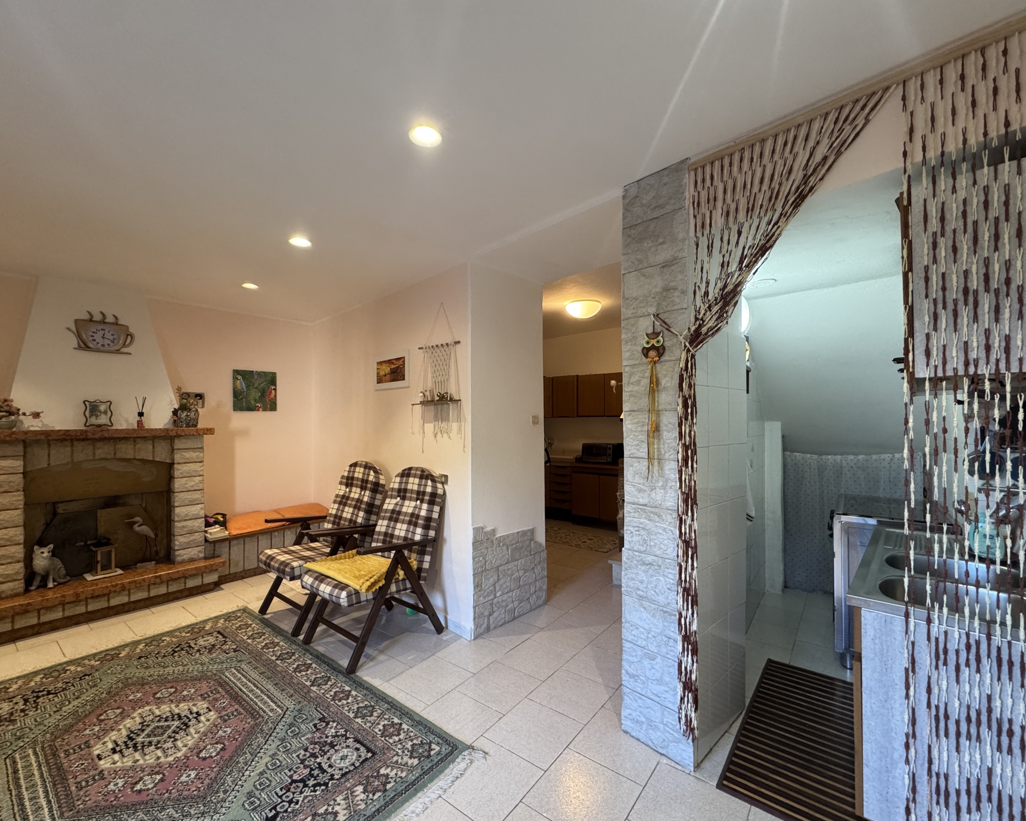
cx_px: 506
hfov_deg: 96.8
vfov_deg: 84.0
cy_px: 422
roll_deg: +0.6
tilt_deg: +0.0
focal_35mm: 15
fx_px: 456
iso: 320
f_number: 2.2
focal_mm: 2.22
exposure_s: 1/100
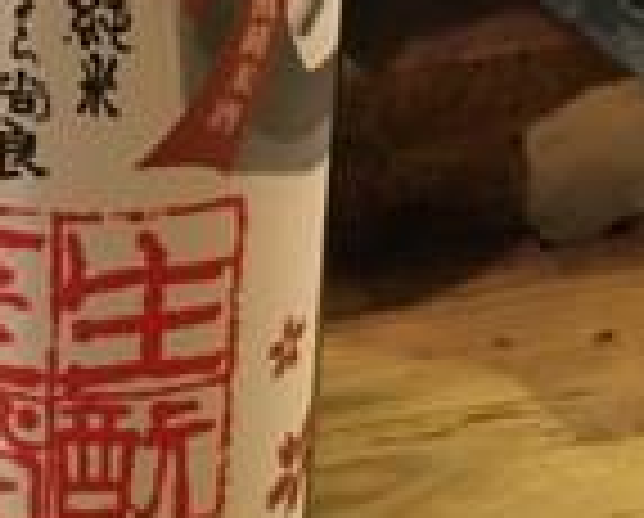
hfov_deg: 20.9
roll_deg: -1.0
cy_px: -104
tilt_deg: -17.8
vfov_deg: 16.6
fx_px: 1700
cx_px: 41
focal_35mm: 89
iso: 50
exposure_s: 1/4
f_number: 2.2
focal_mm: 4.15
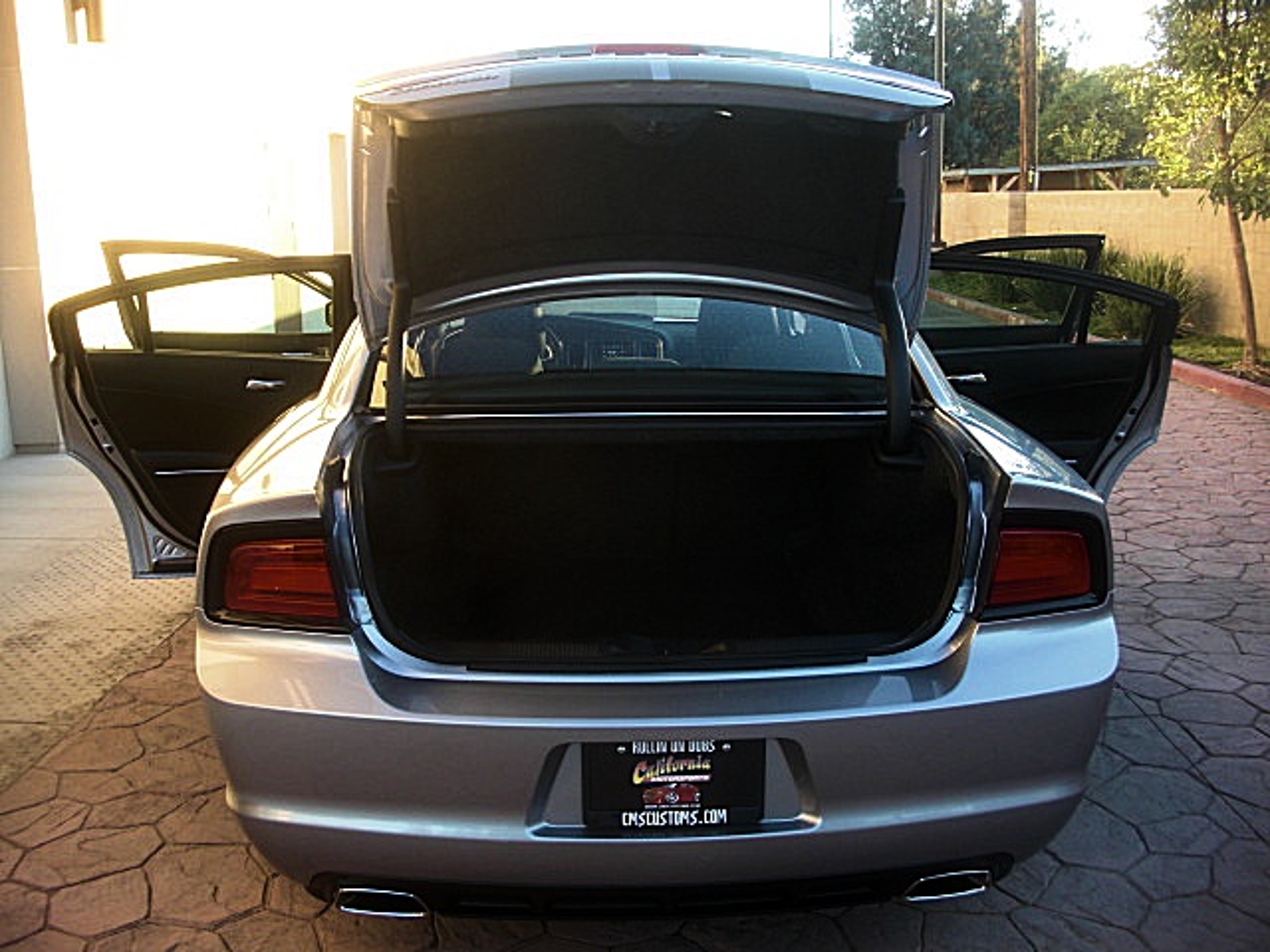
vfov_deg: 39.7
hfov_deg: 51.4
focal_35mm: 36
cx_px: 635
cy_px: 476
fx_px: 1321
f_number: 2.8
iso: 100
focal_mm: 6.3
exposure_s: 1/100
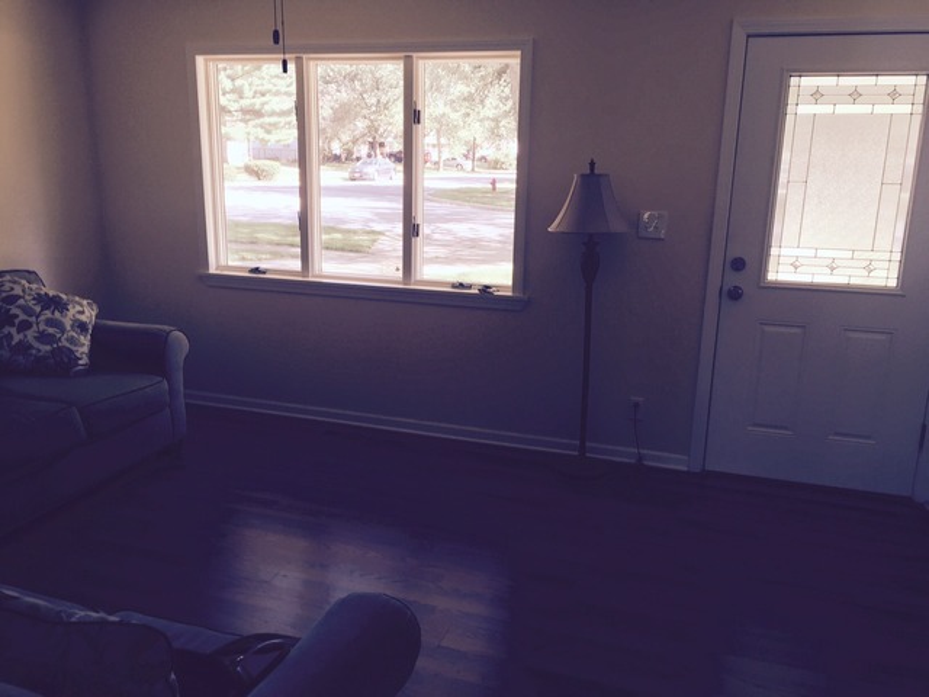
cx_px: 464
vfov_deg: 48.2
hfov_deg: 61.7
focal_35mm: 29
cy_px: 348
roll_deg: -1.3
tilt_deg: -12.6
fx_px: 778
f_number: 2.2
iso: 40
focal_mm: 4.15
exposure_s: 1/60
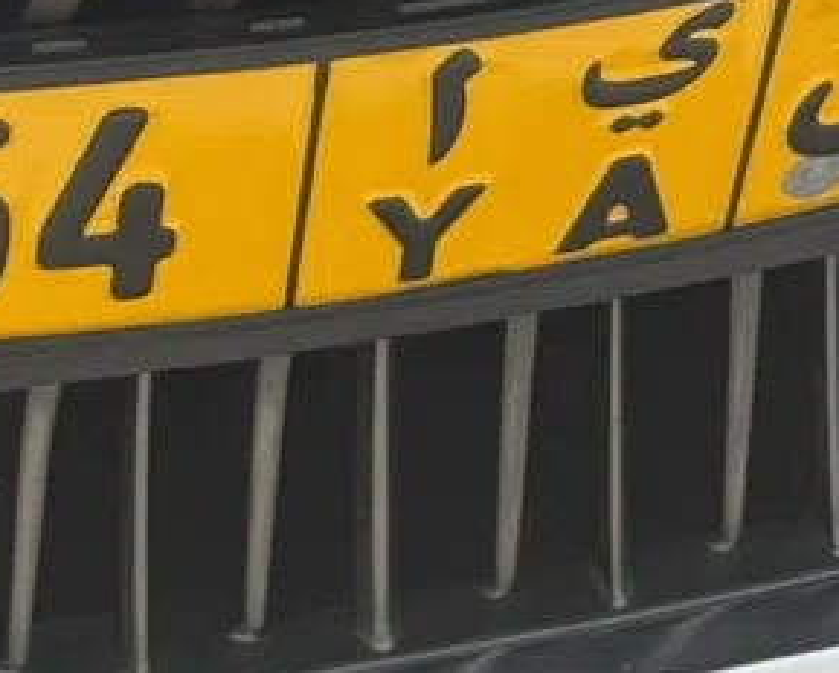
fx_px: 5495
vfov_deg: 7.0
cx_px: 102
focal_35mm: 221
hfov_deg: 8.7
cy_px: 155
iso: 100
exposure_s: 1/2415
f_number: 1.78
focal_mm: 6.76
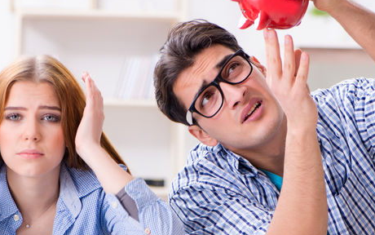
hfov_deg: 10.6
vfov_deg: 6.7
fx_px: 2014
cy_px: 161
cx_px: 163
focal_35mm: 197
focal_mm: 105
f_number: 5.6
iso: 200
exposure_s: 1/100
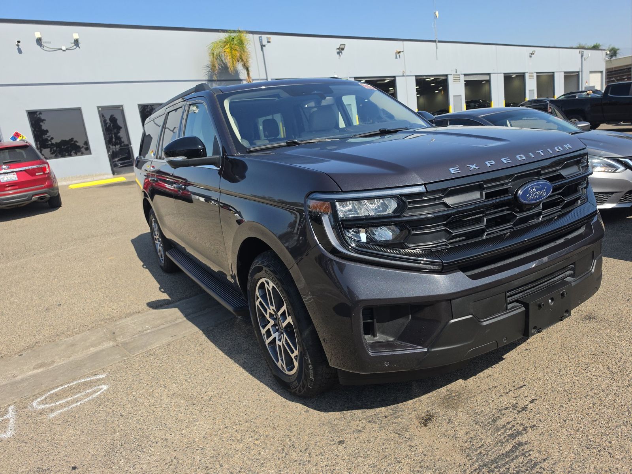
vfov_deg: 58.9
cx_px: 316
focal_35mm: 23
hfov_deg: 73.9
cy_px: 237
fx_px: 420
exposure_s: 1/4143
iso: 63
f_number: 1.4
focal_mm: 6.5
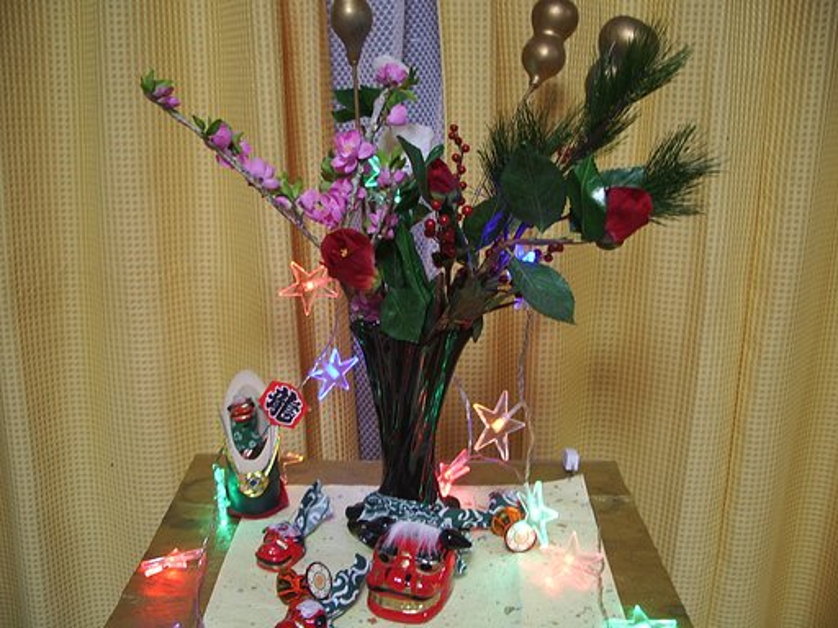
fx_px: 847
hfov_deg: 52.6
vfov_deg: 40.7
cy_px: 314
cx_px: 419
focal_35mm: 35
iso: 100
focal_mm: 5.8
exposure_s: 1/10
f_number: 2.6
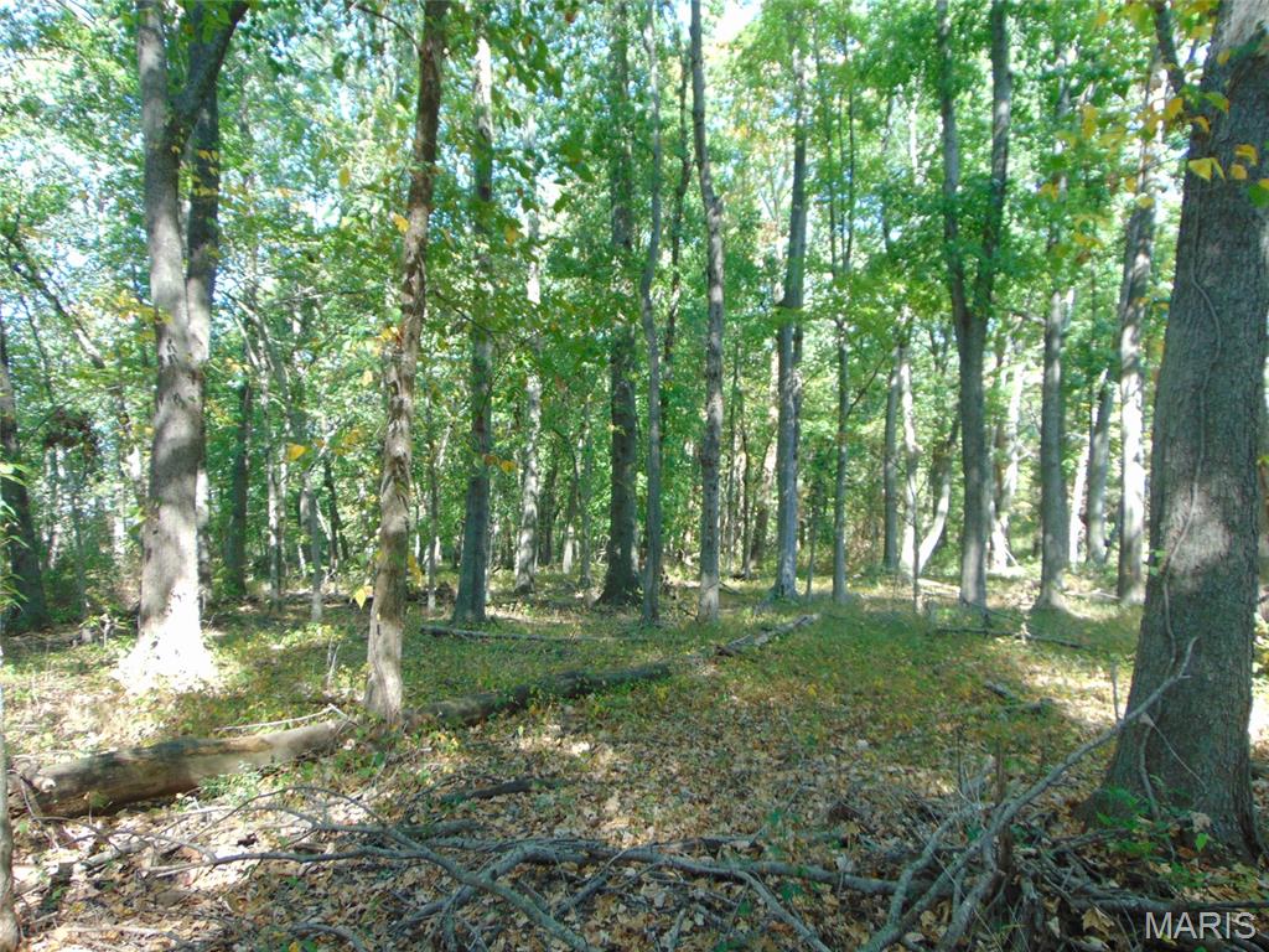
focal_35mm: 25
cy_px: 476
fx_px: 916
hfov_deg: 69.4
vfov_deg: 54.9
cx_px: 634
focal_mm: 4.5
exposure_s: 1/50
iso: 100
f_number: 3
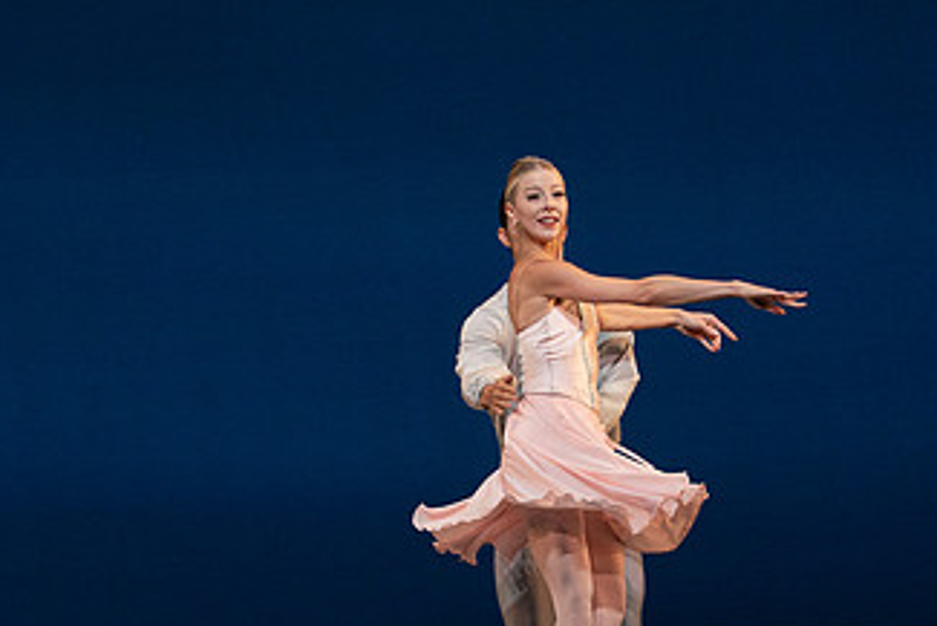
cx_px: 432
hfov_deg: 5.8
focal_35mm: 357
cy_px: 414
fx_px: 9296
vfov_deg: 3.9
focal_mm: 200
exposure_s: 1/500
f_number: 8
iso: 3200
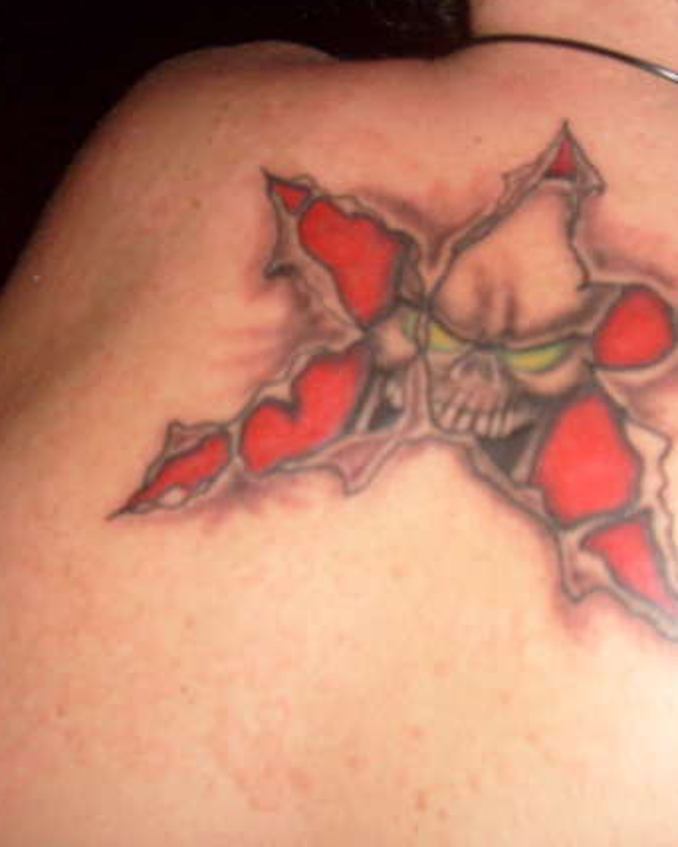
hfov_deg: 31.4
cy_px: 405
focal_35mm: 48
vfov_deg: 38.8
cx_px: 410
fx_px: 1203
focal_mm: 5.8
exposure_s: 1/45
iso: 100
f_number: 2.8
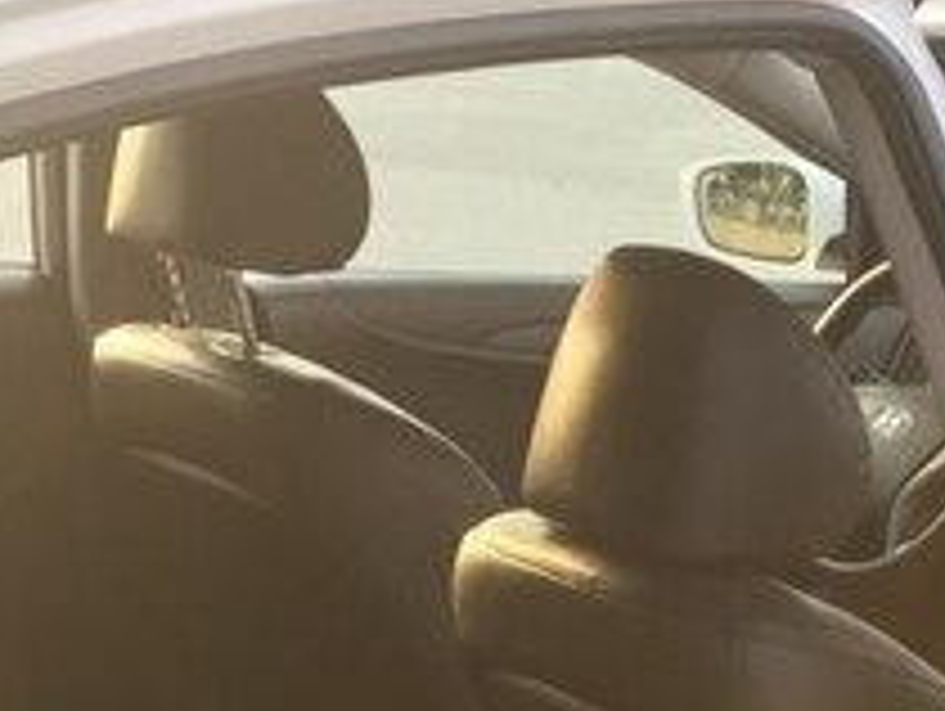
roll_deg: -2.8
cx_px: 904
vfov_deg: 15.1
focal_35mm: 91
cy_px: 1069
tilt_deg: -24.0
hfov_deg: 20.9
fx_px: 2487
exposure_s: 1/100
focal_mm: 4.15
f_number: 2.2
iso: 40
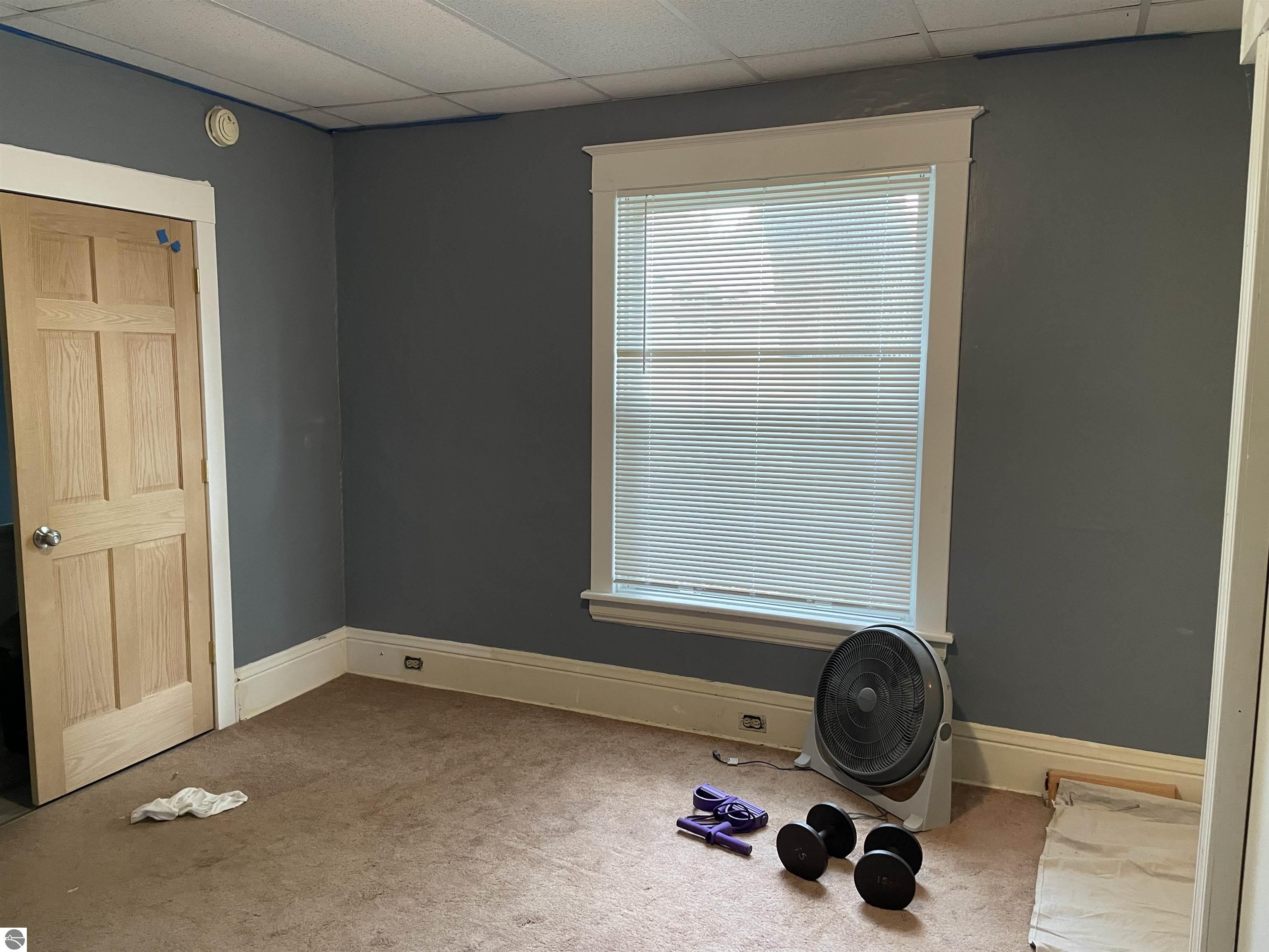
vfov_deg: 53.1
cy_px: 476
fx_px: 953
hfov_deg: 67.3
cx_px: 634
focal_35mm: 26
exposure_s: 1/60
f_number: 1.6
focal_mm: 4.2
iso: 160
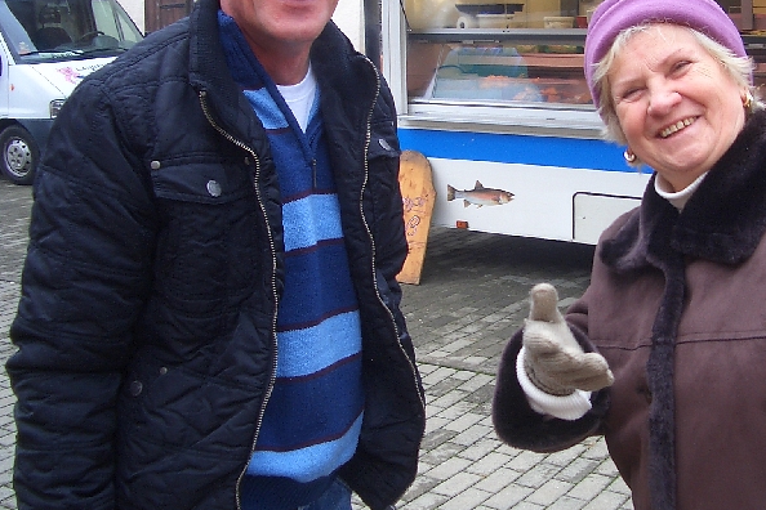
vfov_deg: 27.5
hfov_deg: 39.8
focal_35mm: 49
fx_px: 1043
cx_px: 512
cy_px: 215
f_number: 2.6
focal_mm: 5.8
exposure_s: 1/60
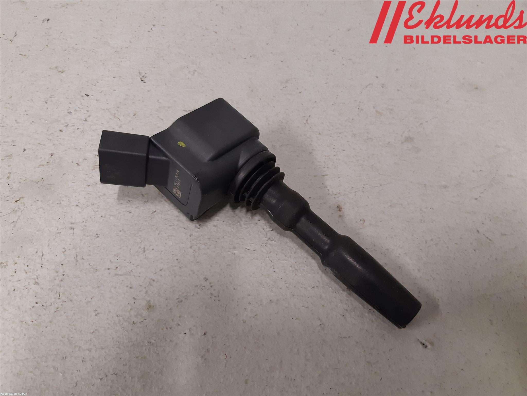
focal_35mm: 26
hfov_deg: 67.3
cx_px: 264
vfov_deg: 53.1
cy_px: 198
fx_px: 396
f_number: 1.7
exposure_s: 1/50
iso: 200
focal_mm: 3.93
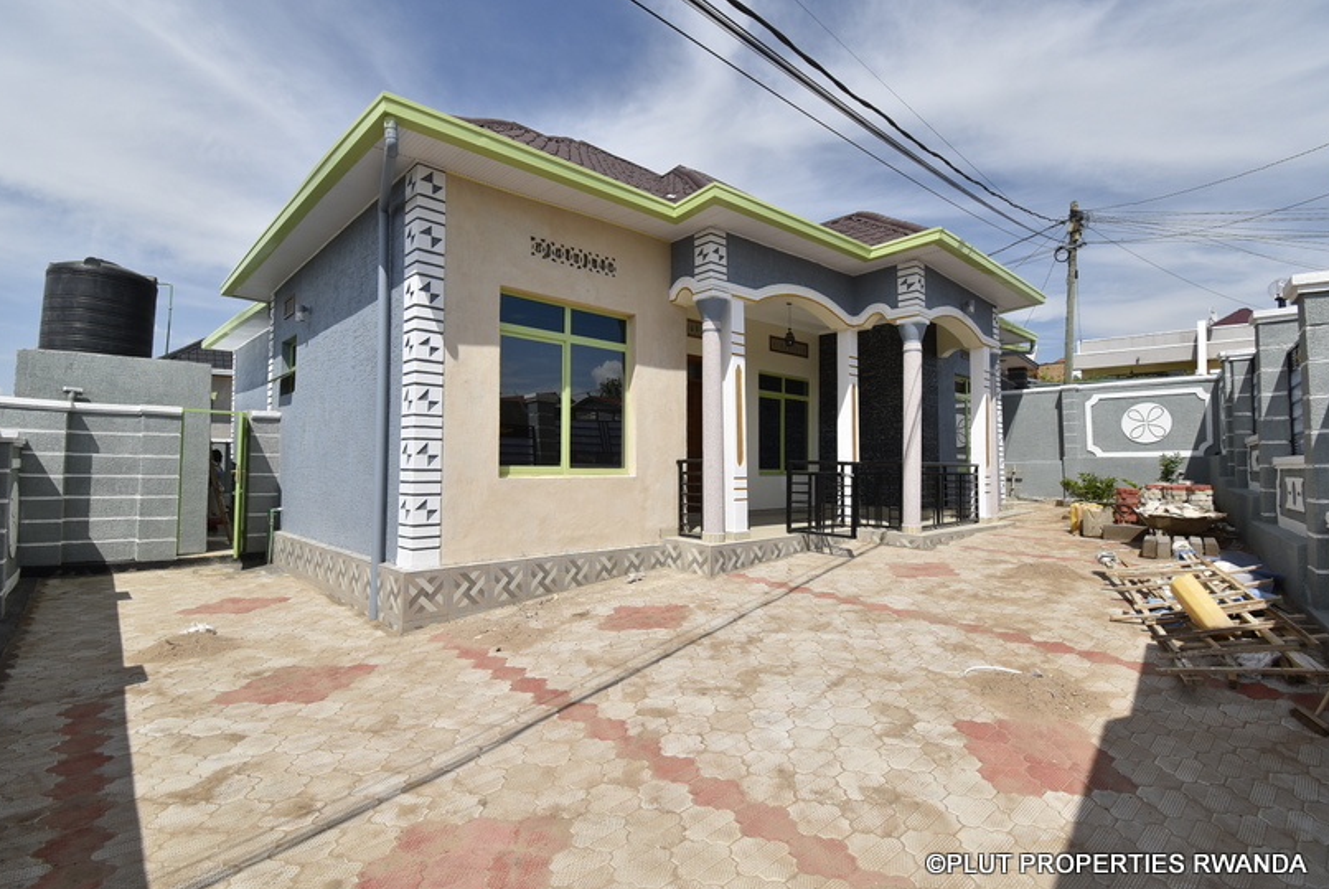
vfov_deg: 73.9
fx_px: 591
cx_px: 633
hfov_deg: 96.6
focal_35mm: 16
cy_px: 435
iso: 100
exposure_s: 1/400
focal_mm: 10
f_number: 8
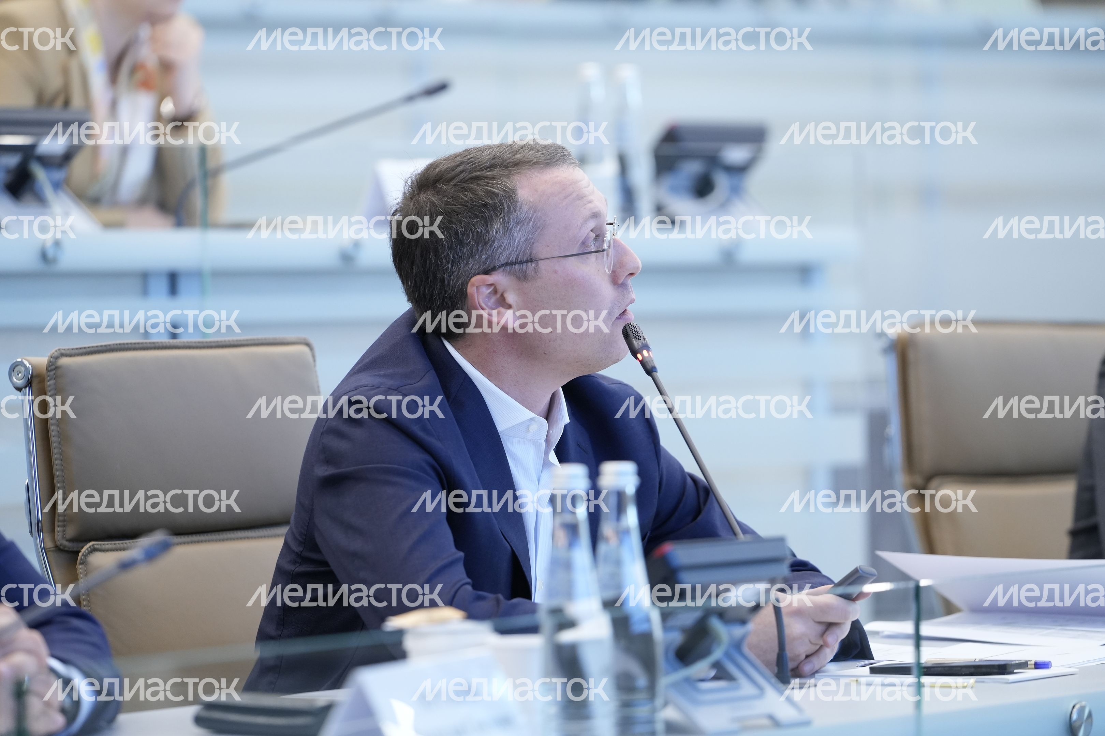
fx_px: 5954
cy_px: 368
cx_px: 552
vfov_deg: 7.1
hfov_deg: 10.6
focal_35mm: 194
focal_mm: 194
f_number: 3.5
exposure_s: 1/125
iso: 2000
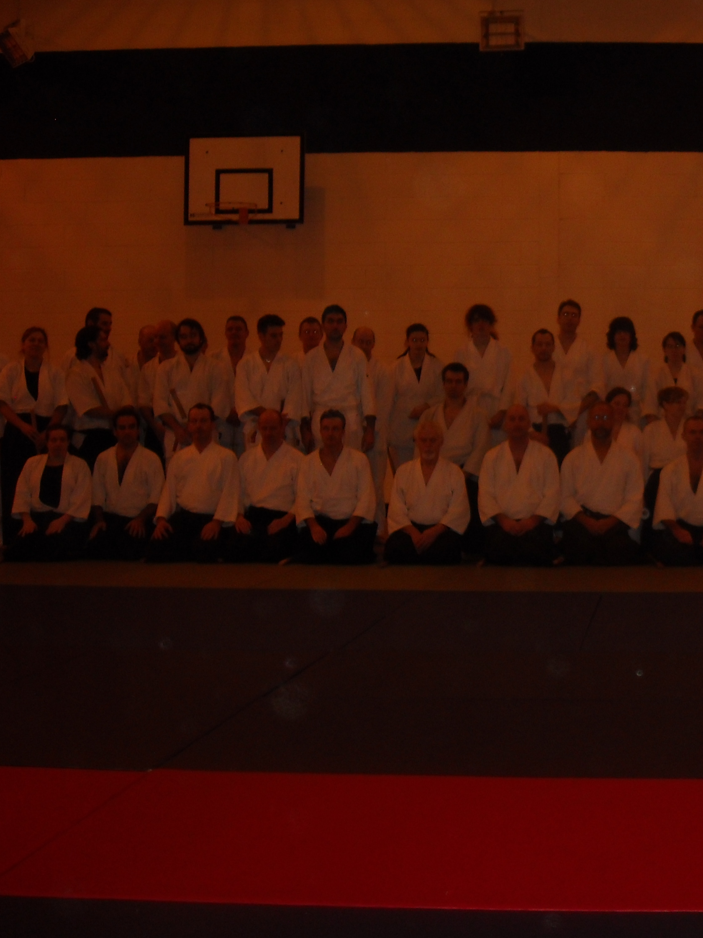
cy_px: 431
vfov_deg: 37.5
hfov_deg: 27.5
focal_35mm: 51
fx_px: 1381
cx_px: 637
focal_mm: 5.7
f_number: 2.8
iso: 100
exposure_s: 1/60
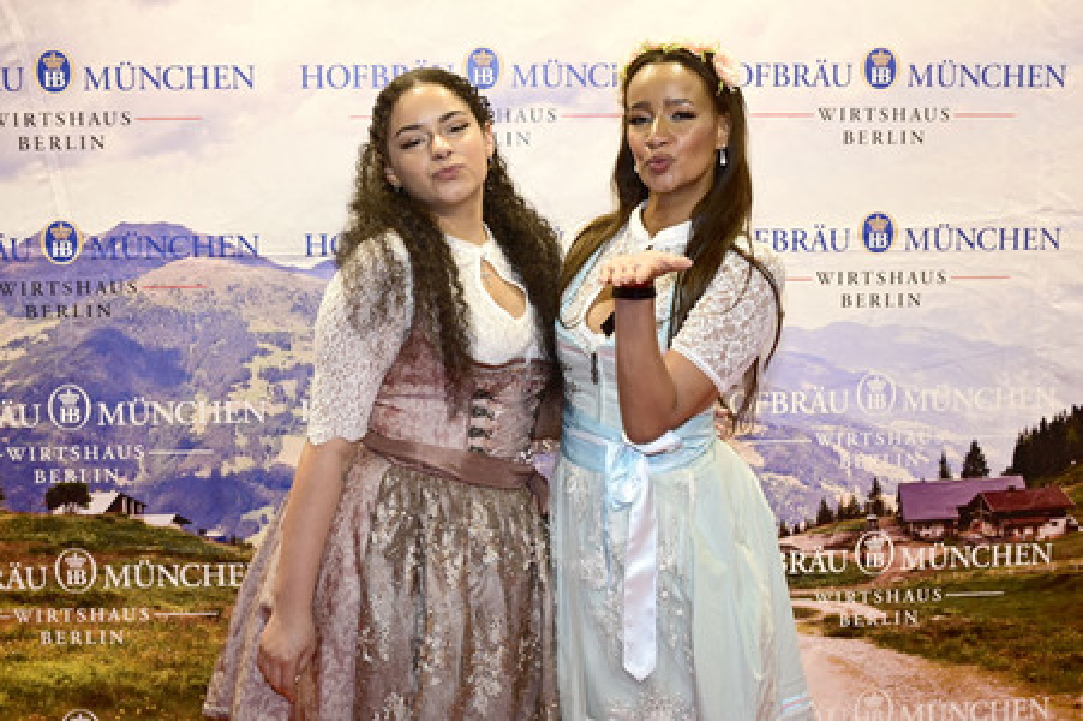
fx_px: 1353
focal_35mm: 45
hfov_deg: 43.6
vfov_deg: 29.8
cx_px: 542
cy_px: 360
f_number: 5.6
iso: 1000
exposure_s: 1/200
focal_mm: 45
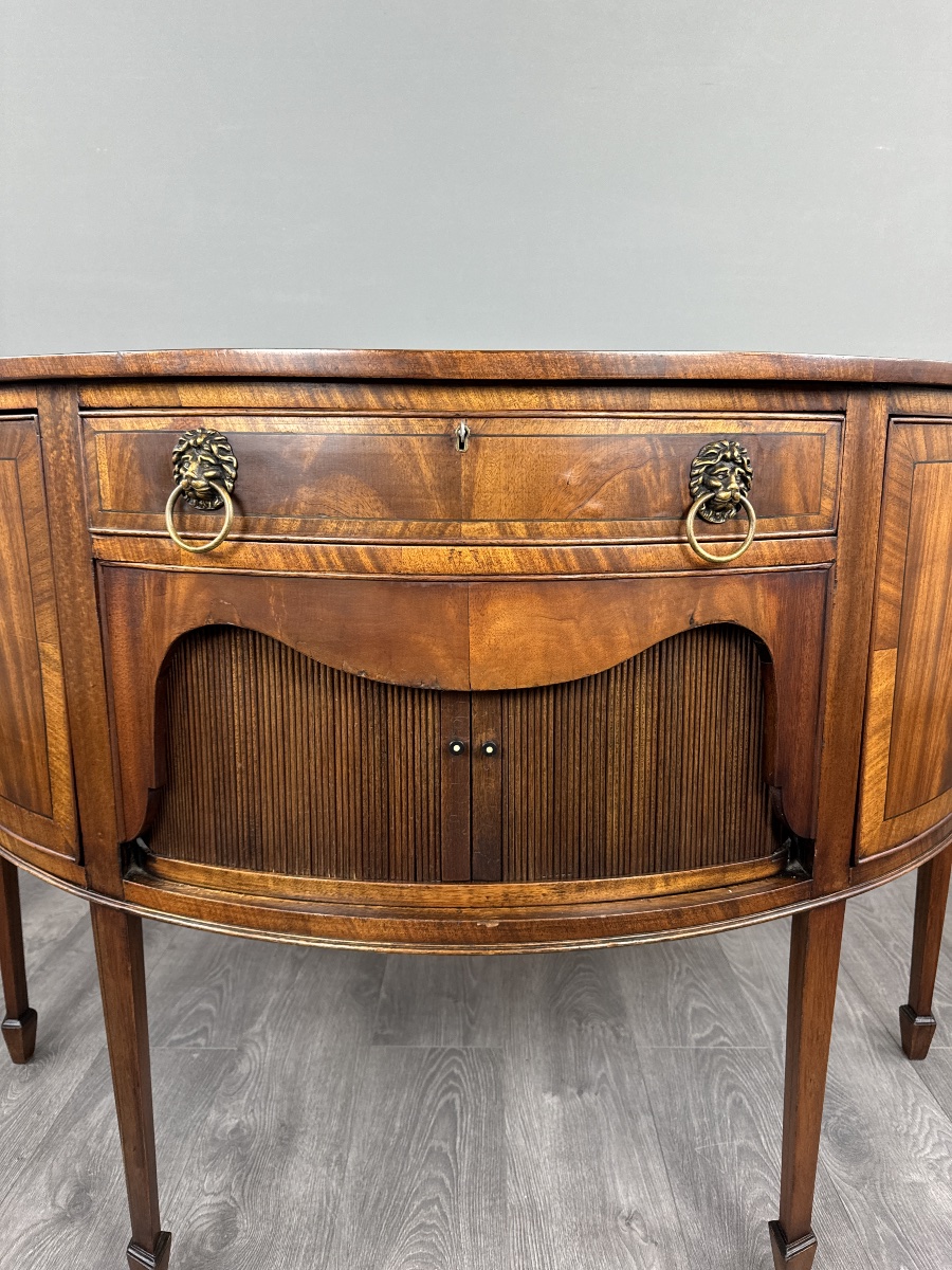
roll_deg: +1.2
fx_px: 880
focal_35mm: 24
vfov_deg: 71.6
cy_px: 635
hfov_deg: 56.8
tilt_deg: -12.0
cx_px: 476
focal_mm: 6.76
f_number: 1.78
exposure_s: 1/100
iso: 160
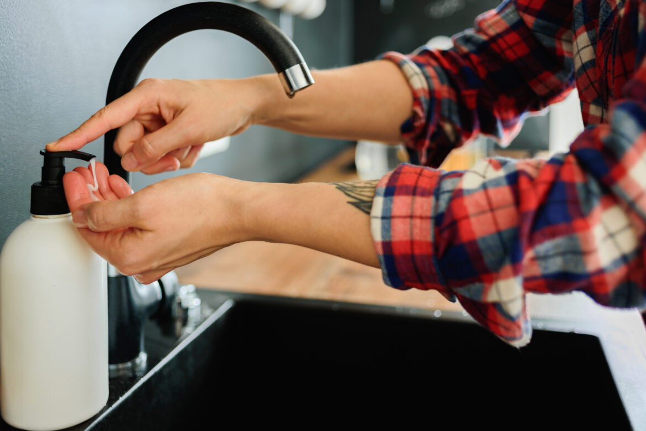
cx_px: 318
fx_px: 646
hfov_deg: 53.1
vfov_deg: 36.9
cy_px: 219
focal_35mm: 36
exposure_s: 1/25
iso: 200
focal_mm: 35
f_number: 2.8
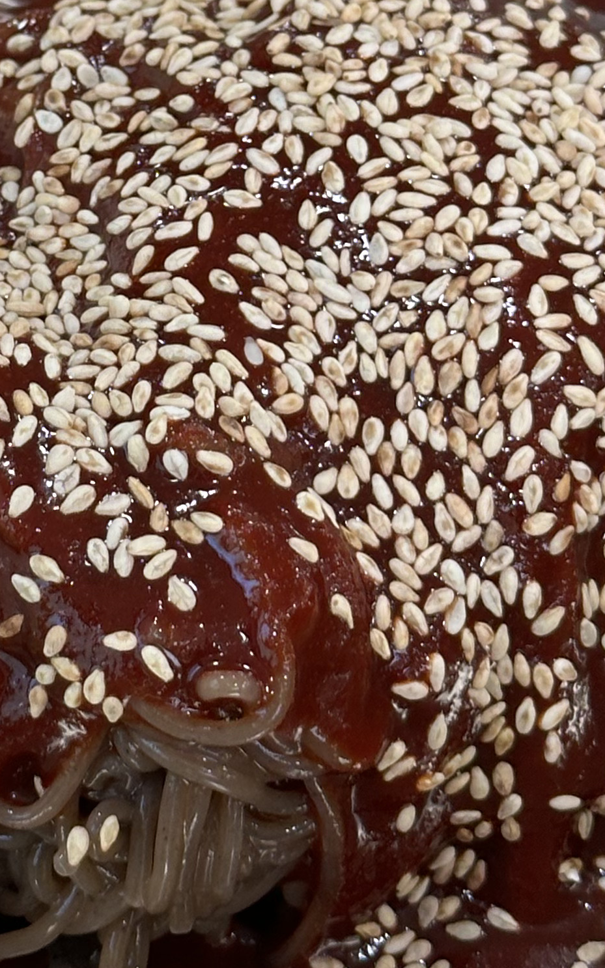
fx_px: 3642
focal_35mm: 138
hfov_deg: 9.4
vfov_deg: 15.1
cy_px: 225
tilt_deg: -44.1
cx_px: 10
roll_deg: +0.5
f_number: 1.78
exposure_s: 1/60
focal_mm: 6.86
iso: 80
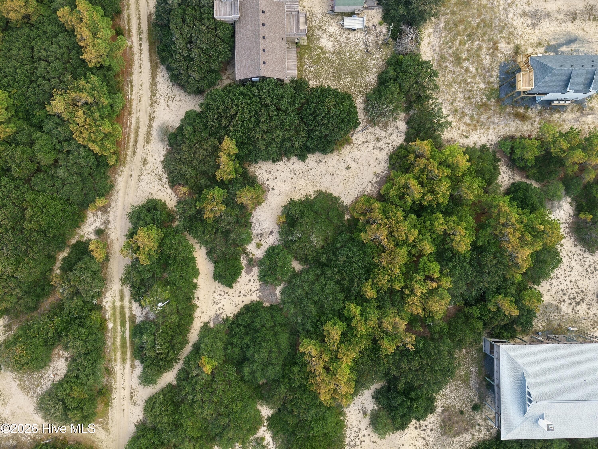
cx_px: 299
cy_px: 224
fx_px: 415
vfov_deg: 56.8
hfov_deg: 71.6
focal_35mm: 24
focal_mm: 8.7
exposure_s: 1/400
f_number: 1.8
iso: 130
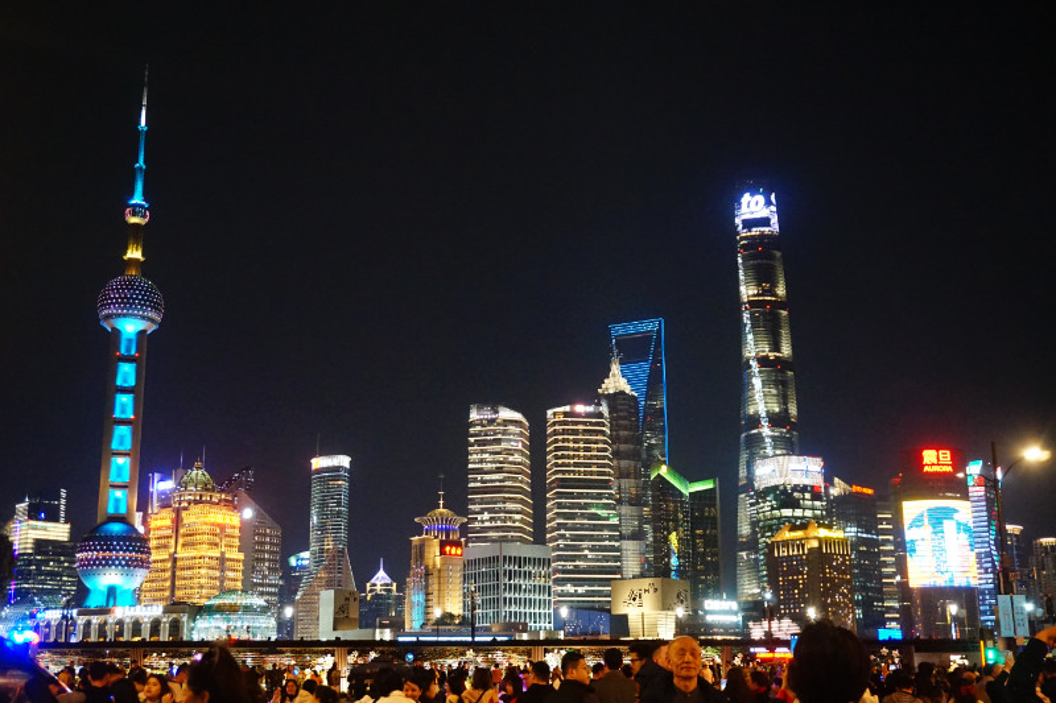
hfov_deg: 45.0
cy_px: 352
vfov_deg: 30.8
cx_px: 528
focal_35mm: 44
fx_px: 1276
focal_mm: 29
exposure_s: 1/25
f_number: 4.5
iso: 3200
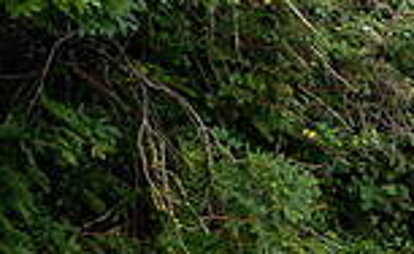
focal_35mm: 346
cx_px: -93
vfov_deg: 3.7
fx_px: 3885
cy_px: 321
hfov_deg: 6.1
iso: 200
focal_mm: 66
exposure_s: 1/320
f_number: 3.5
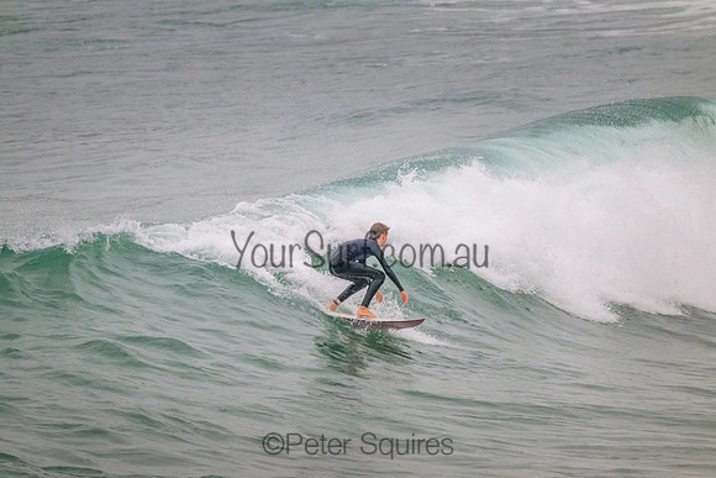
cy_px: 239
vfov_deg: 1.7
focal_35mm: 800
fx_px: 15914
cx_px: 358
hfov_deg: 2.6
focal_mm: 800
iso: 4000
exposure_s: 1/1250
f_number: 11
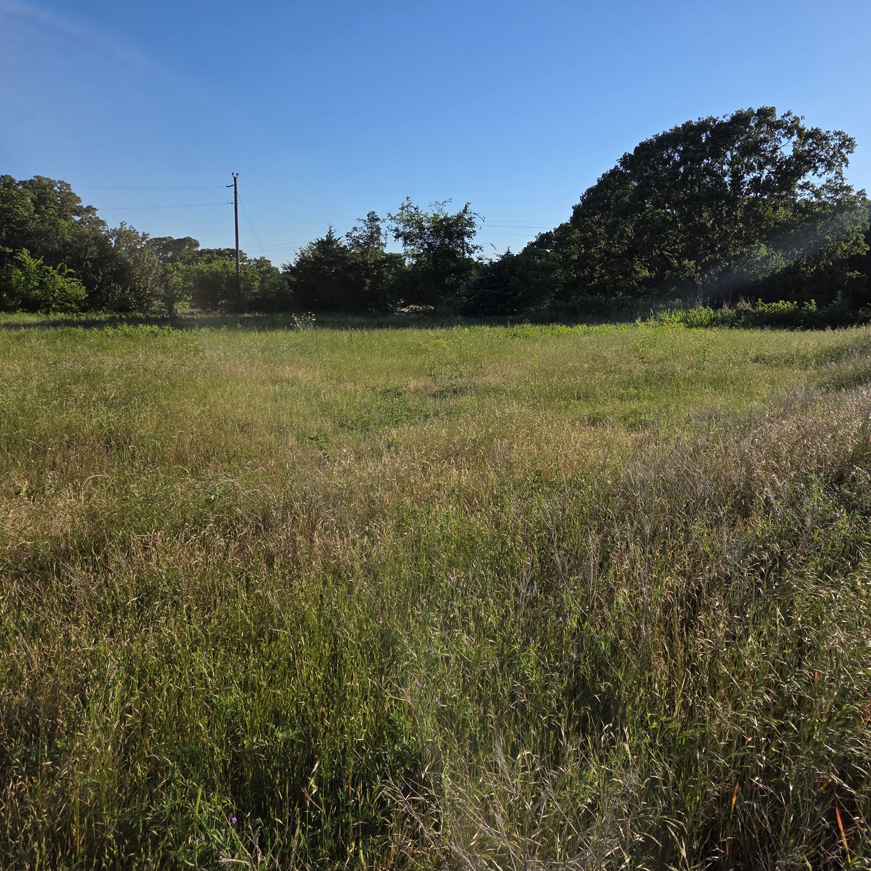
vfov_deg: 57.3
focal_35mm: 28
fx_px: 797
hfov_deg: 56.2
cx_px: 575
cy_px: 425
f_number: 1.8
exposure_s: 1/5261
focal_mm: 5.4
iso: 80
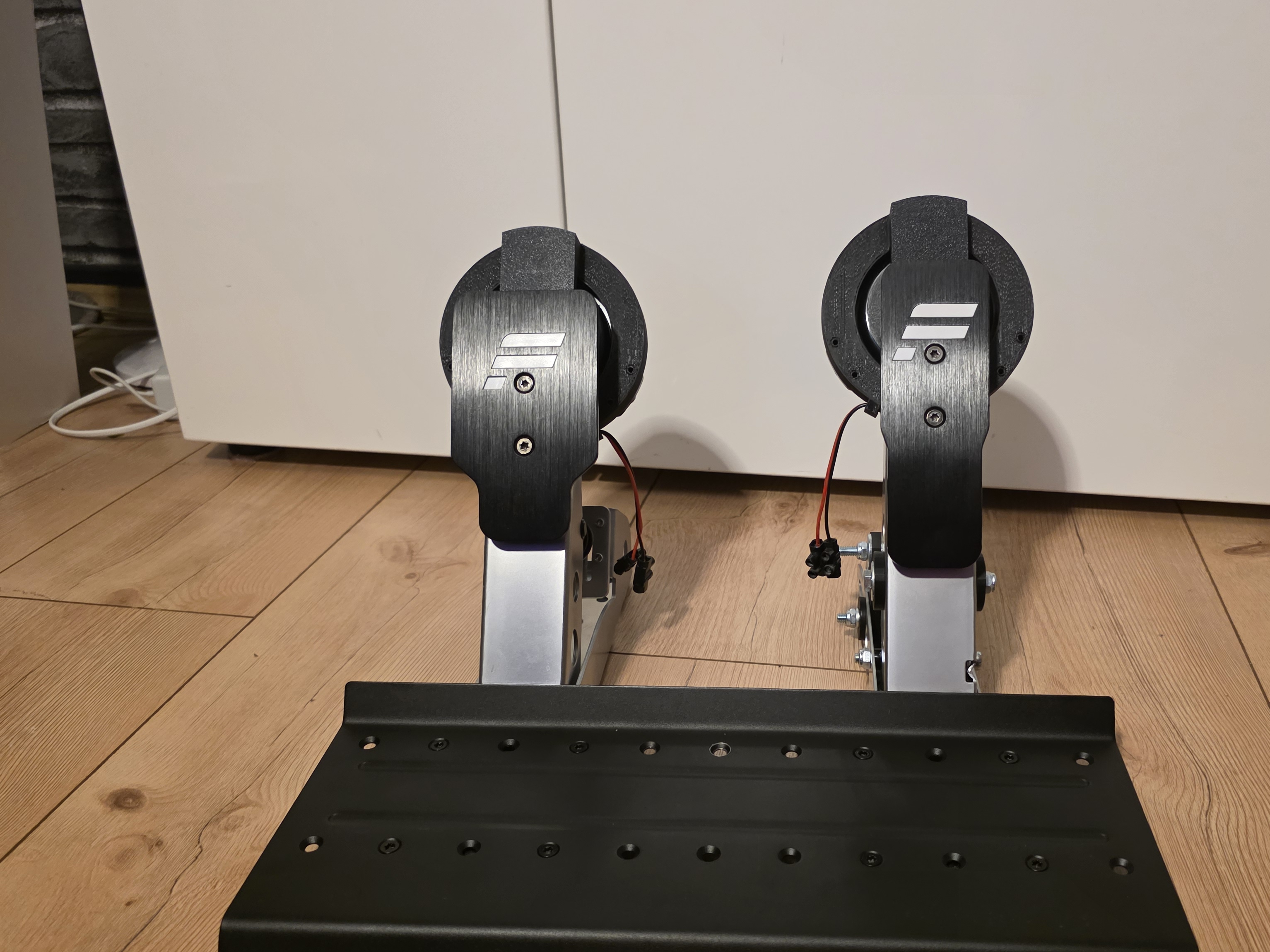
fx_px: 1101
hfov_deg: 59.6
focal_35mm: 30
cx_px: 742
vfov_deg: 46.6
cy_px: 561
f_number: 1.7
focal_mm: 6.3
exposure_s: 1/100
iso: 1000
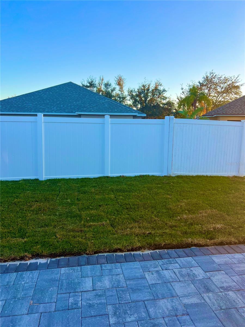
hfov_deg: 53.1
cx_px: 122
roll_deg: -0.2
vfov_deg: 67.3
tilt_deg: -9.8
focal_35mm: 26
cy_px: 164
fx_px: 245
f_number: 1.5
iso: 50
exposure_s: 1/814
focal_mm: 5.7
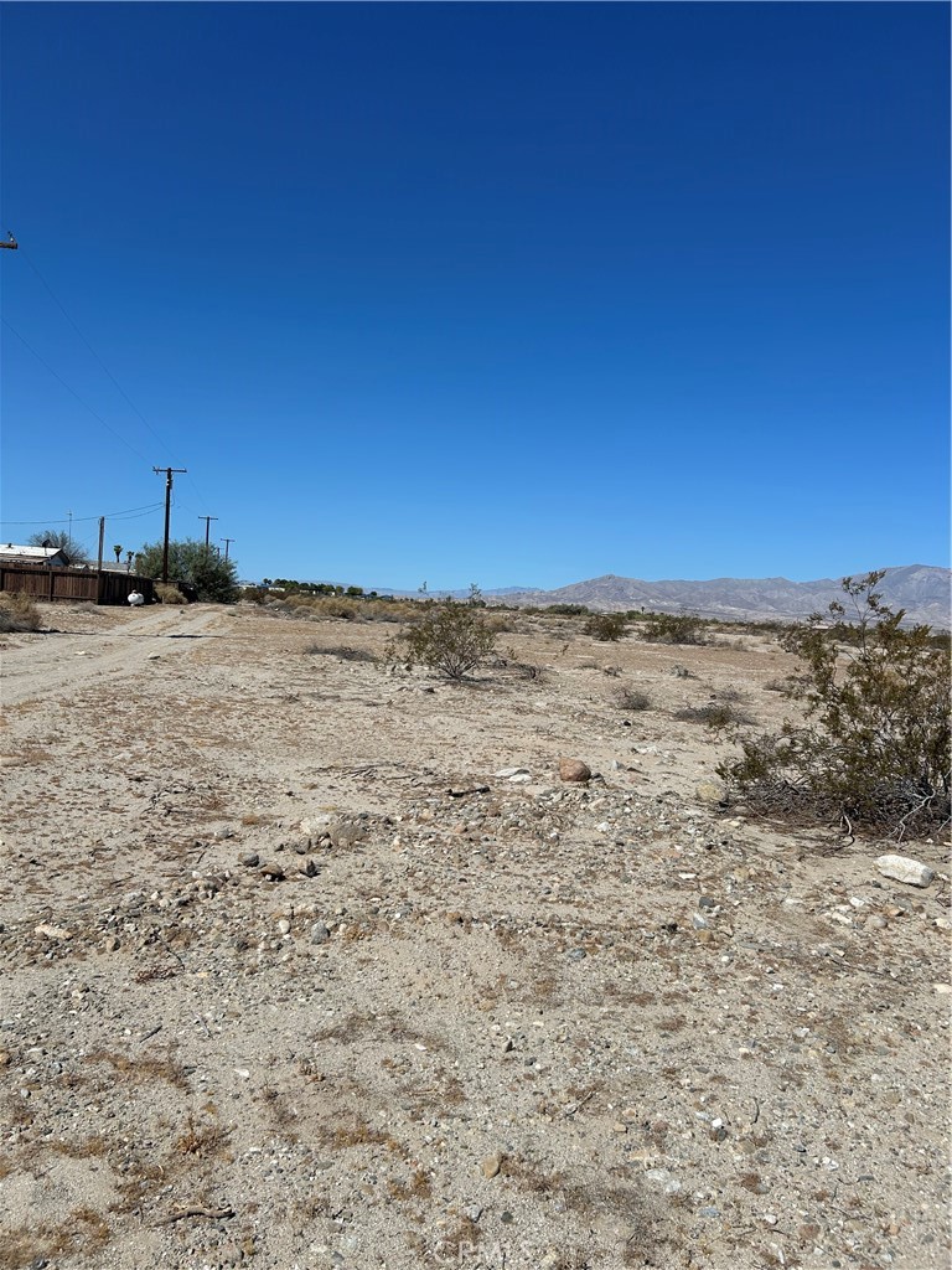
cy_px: 635
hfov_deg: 53.1
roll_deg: -5.1
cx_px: 476
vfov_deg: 67.3
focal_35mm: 26
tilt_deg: -1.8
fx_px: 953
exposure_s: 1/8696
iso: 50
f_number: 1.5
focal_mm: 5.7
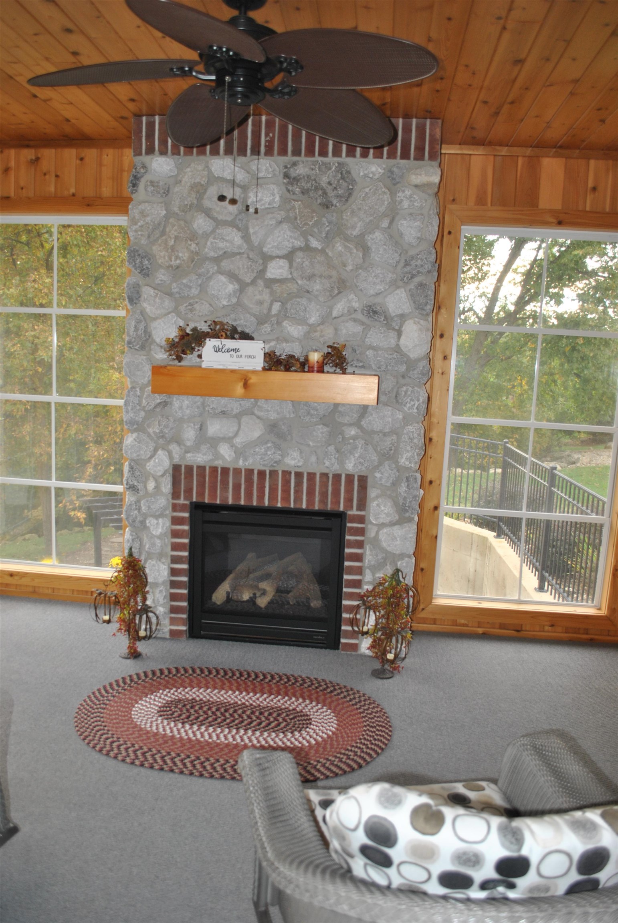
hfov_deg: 48.0
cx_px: 309
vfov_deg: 67.3
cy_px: 462
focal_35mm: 27
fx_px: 693
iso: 200
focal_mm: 18
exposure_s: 1/60
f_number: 3.5
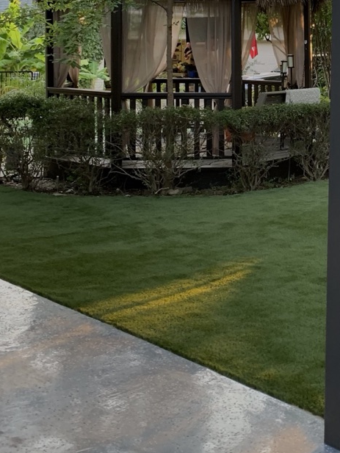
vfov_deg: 31.0
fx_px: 772
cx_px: 372
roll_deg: +1.3
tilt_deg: +6.3
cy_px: 32
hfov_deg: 23.3
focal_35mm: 59
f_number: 1.8
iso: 160
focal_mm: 4.25
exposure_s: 1/60
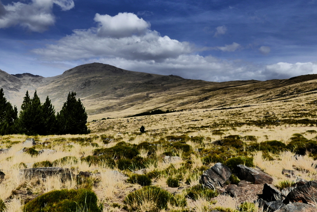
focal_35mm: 32
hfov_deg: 58.7
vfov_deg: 40.7
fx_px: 282
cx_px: 159
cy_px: 73
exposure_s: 1/200
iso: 200
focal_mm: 10.9
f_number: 16
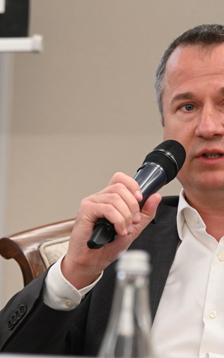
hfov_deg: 5.9
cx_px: 191
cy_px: 187
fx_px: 2158
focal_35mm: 221
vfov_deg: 9.5
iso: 5000
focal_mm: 135
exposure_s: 1/160
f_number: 4.5
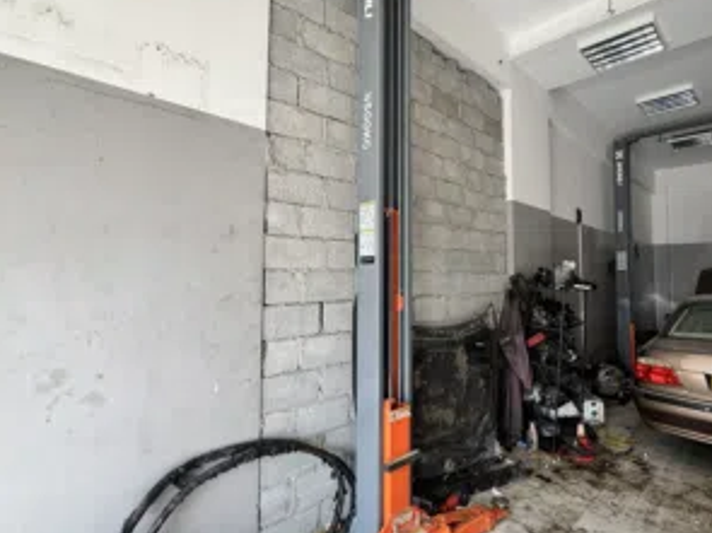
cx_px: 360
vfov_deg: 68.6
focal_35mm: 19
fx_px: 391
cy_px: 253
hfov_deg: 84.7
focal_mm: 2.22
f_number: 2.2
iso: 40
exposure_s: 1/112
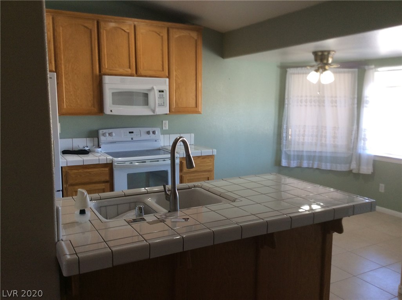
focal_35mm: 32
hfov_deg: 56.9
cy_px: 150
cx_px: 201
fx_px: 371
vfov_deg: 44.0
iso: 40
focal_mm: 3.3
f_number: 2.4
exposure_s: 1/40
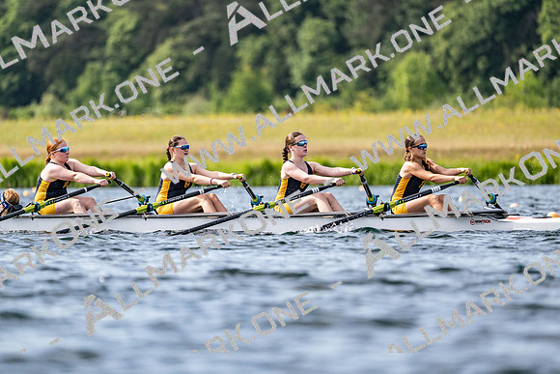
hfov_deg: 5.2
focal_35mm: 400
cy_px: 187
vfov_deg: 3.4
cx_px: 280
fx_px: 6223
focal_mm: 400
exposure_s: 1/2500
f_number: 4.5
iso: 320
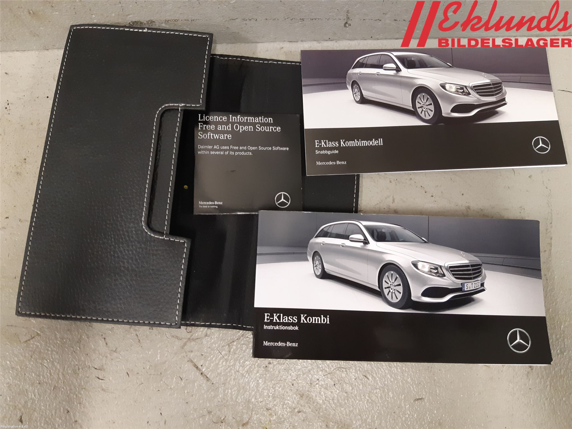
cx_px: 286
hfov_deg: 67.3
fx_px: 430
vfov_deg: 53.1
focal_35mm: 26
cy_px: 214
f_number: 1.7
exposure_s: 1/50
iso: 200
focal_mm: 3.93
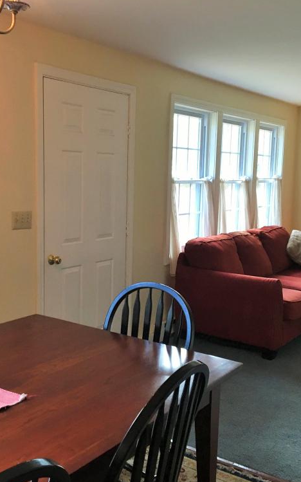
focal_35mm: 42
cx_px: 130
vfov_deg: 47.2
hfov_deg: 30.5
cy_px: 243
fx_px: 551
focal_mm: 4.15
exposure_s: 1/30
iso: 100
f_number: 2.2
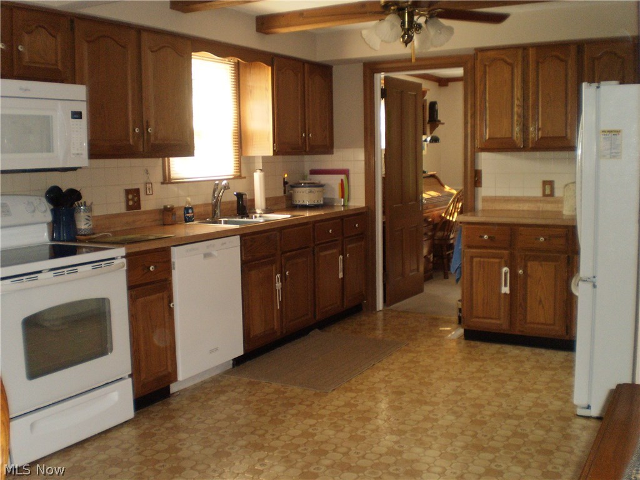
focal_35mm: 36
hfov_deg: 51.4
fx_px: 666
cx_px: 320
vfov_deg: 39.7
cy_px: 240
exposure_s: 1/30
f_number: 3.1
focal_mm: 6.3
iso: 200
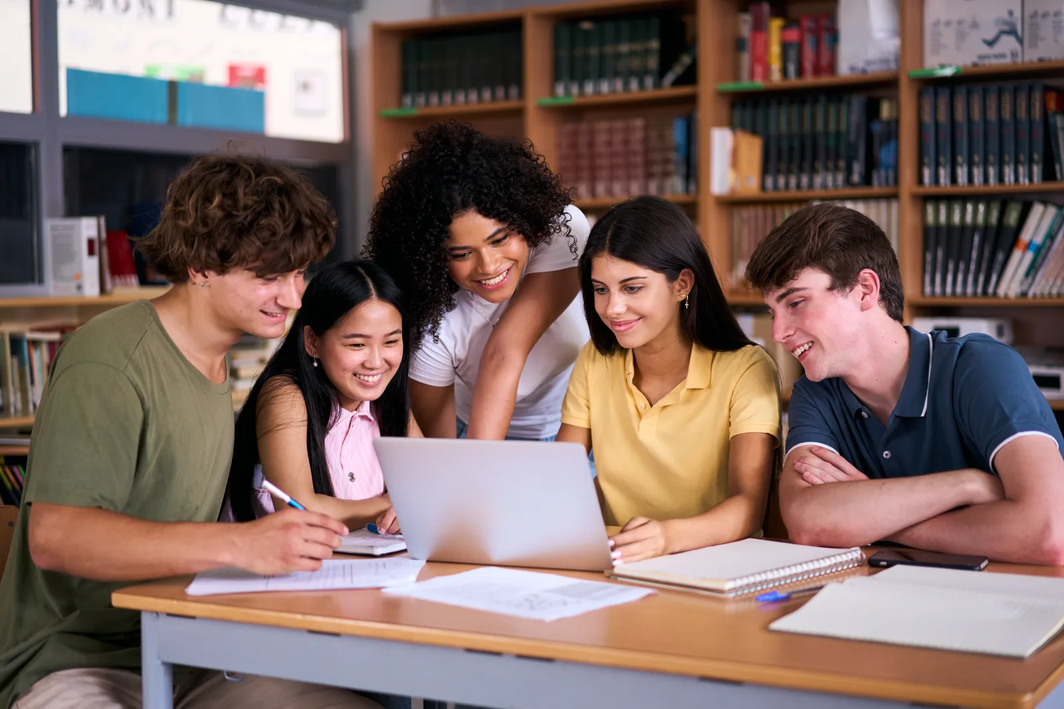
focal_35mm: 55
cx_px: 532
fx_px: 1626
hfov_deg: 36.2
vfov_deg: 24.6
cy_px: 354
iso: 200
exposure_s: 1/125
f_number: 1.8
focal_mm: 55
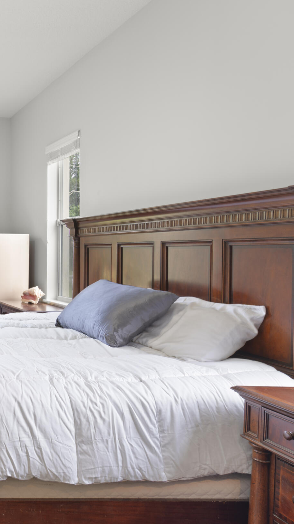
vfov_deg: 62.6
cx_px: -141
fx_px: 430
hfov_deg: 27.2
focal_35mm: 31
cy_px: 252
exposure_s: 2
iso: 50
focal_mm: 16
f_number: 8
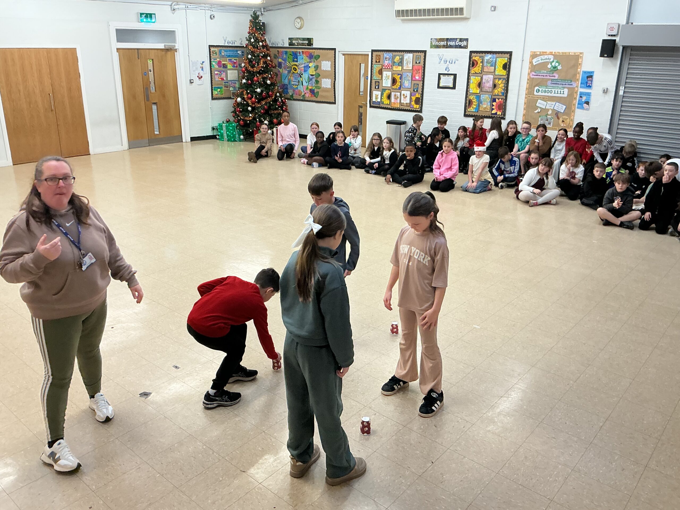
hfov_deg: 61.7
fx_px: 570
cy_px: 255
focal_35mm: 29
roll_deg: -1.0
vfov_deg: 48.2
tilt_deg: -19.6
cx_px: 340
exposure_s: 1/50
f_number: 1.8
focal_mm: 3
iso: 64
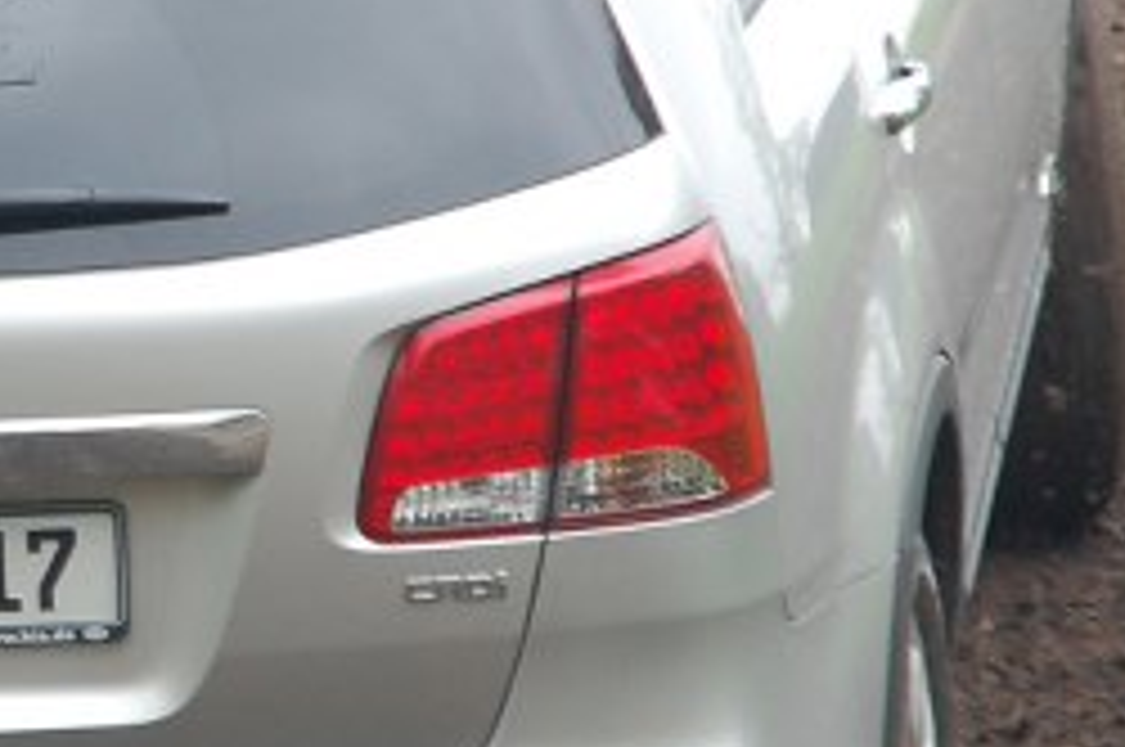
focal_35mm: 767
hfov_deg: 2.7
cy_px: 425
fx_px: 23939
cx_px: -302
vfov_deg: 1.8
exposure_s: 1/250
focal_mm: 125
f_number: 6
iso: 400
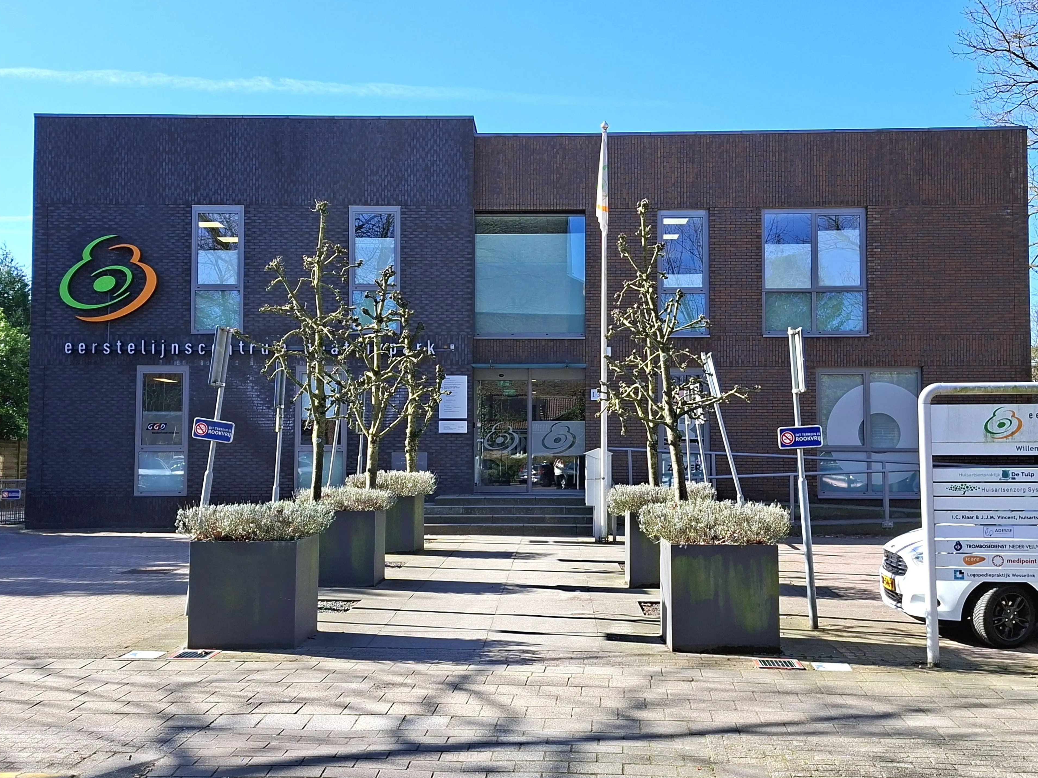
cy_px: 373
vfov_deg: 56.8
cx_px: 525
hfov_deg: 71.6
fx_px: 720
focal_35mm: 24
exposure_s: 1/1266
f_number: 1.8
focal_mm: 5.54
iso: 50
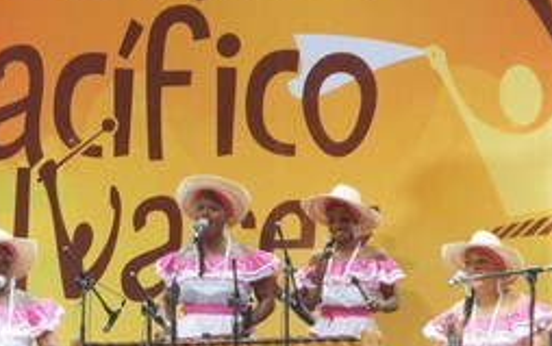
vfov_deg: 3.9
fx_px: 5072
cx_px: 48
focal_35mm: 337
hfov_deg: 6.2
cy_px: 267
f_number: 5.6
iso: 1600
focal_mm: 70
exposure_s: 1/250
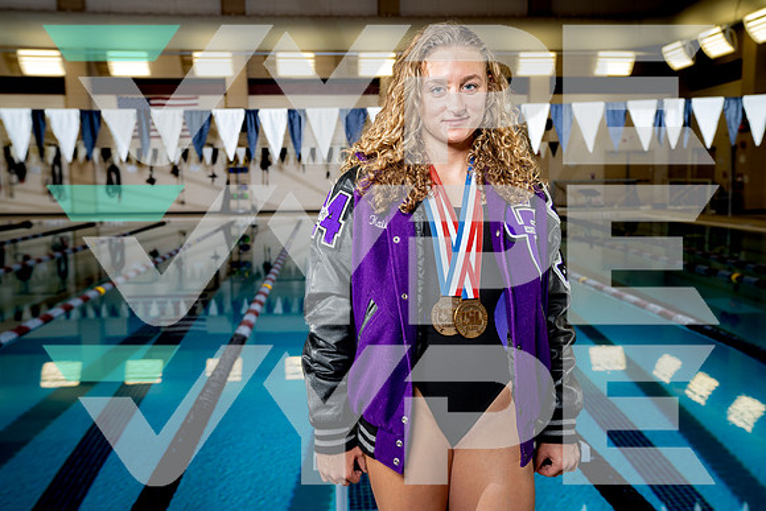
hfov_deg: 51.9
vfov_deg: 36.0
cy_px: 256
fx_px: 787
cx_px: 383
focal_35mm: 37
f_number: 5.6
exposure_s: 1/250
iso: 320
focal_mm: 37
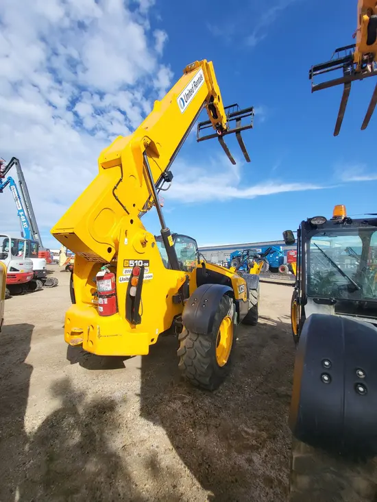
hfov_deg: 89.9
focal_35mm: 13
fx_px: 189
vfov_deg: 106.2
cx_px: 188
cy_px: 251
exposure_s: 1/927
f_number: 2.2
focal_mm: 1.74
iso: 32
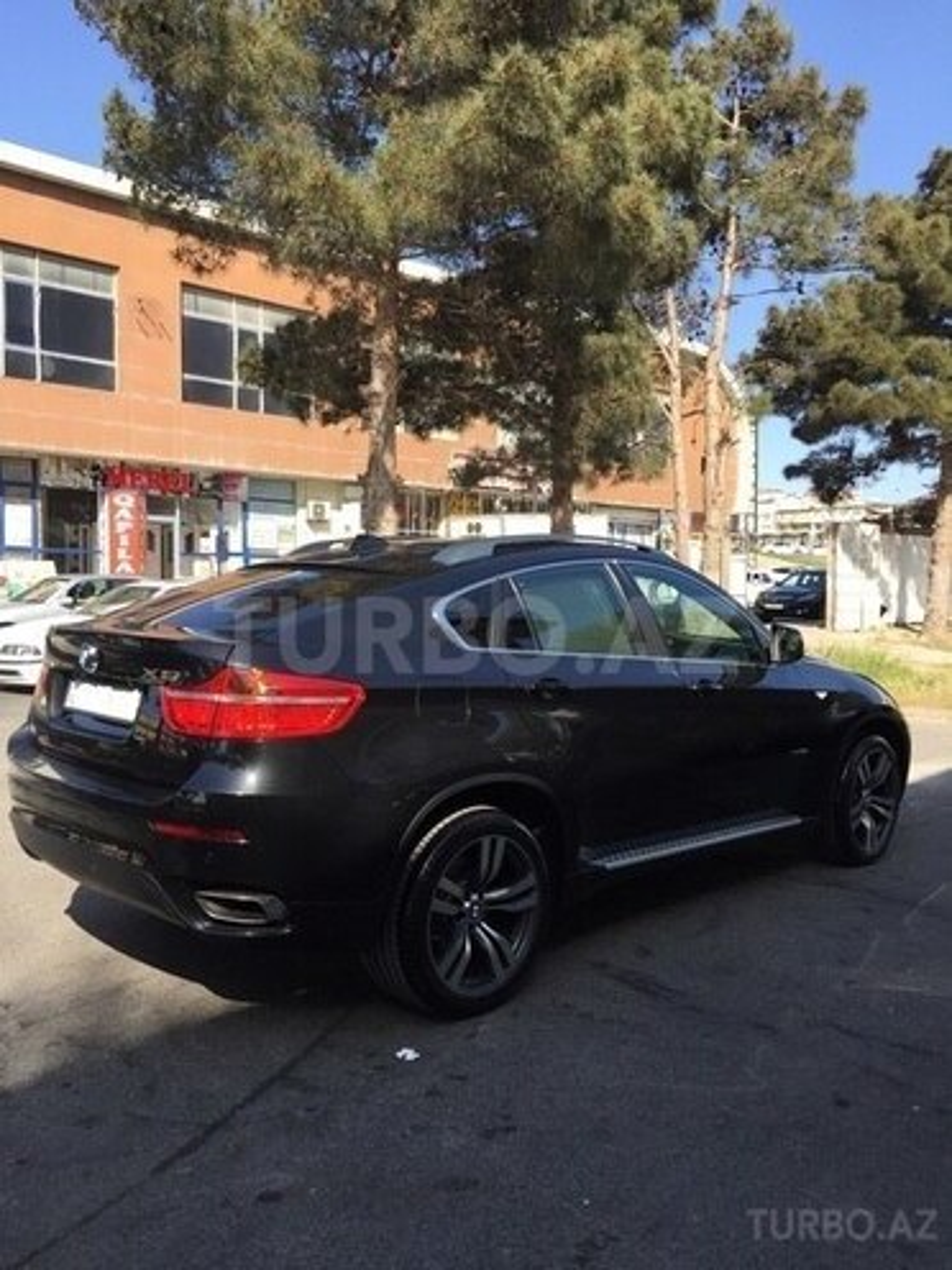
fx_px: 1063
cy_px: 635
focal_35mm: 29
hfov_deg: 48.2
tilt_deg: -1.3
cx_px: 476
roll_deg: -0.8
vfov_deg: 61.7
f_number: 2.2
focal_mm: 4.15
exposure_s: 1/879
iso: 32
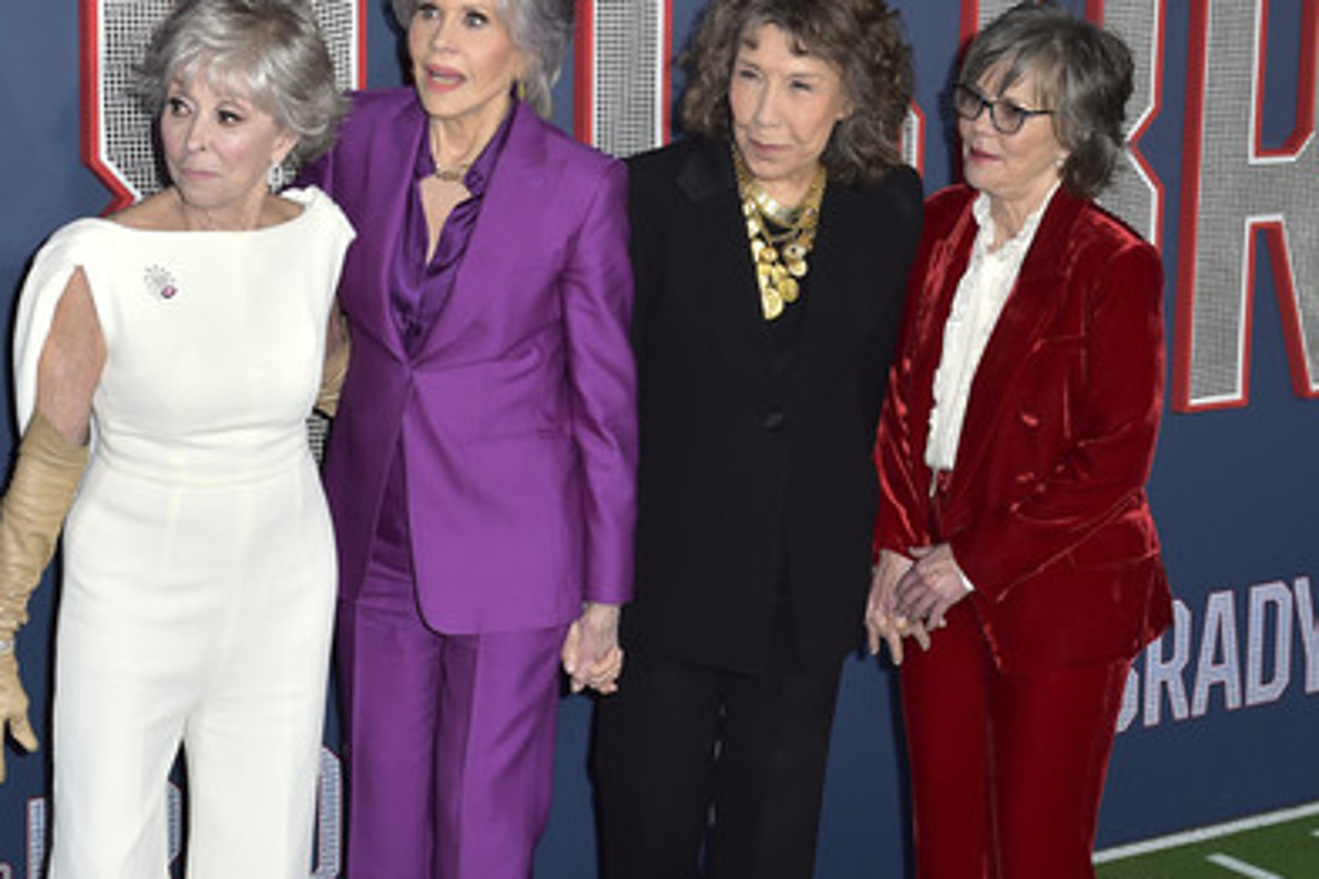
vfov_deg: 21.6
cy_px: 386
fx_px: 2308
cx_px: 597
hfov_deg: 31.9
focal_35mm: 63
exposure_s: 1/250
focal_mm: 55
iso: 400
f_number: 6.3
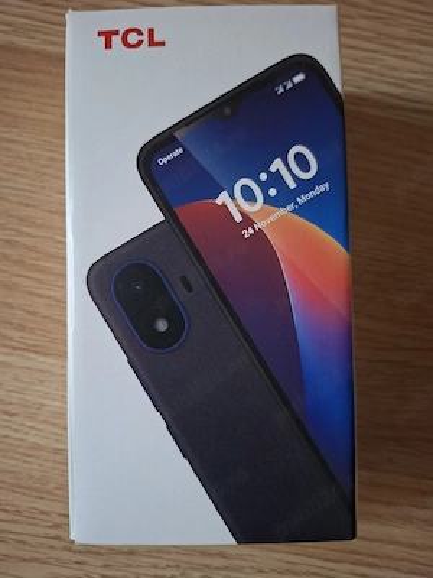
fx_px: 384
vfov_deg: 73.9
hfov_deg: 58.9
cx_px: 216
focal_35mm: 23
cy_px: 289
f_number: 1.8
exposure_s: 1/24
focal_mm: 5.54
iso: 500
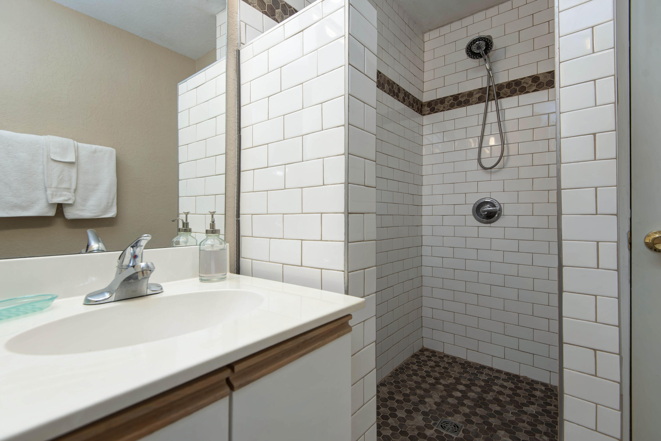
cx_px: 330
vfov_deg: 73.7
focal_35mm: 16
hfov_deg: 96.7
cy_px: 220
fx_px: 294
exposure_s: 1/13
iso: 100
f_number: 6.3
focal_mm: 16
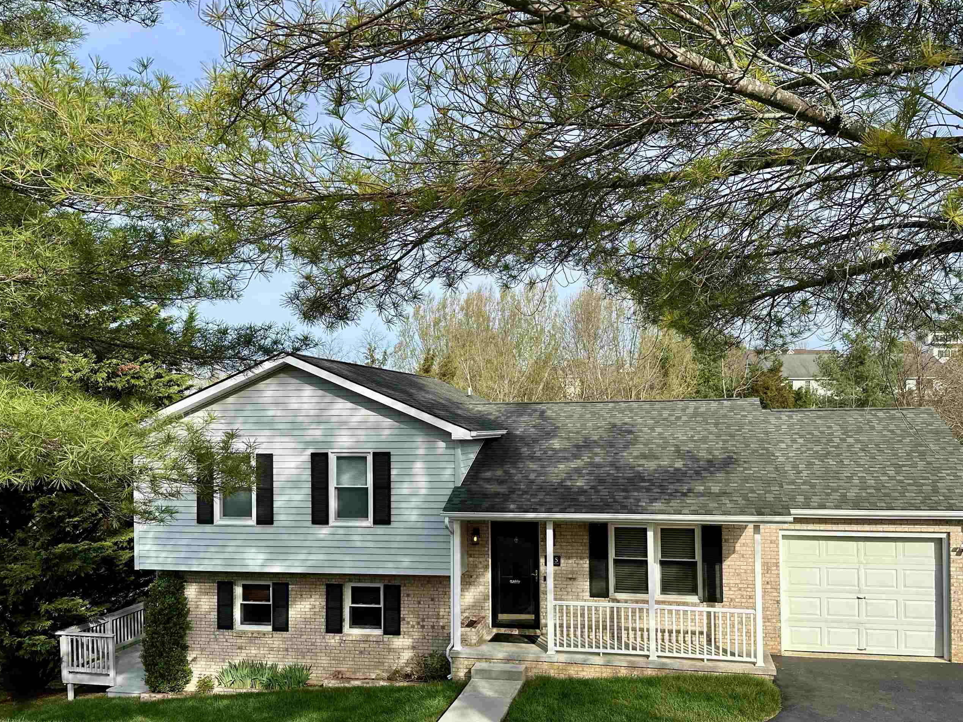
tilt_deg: +0.6
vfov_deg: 48.0
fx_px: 807
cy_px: 426
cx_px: 522
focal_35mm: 29
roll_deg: +0.6
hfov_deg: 61.6
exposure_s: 1/2882
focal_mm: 6.86
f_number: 1.78
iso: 80
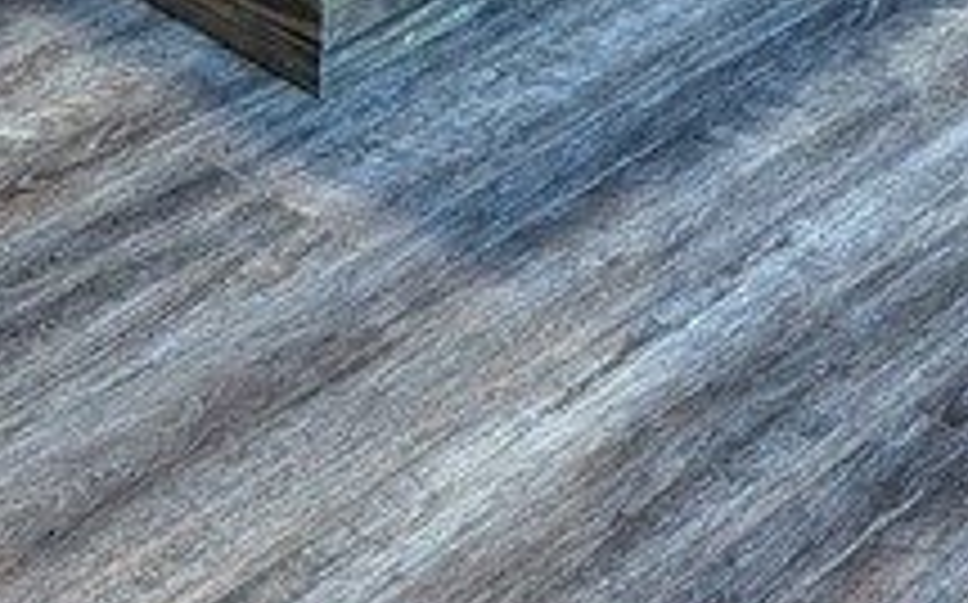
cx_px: 822
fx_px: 3190
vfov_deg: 9.2
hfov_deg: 17.1
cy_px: -1058
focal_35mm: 121
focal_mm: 6.9
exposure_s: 1/24
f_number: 1.68
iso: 186
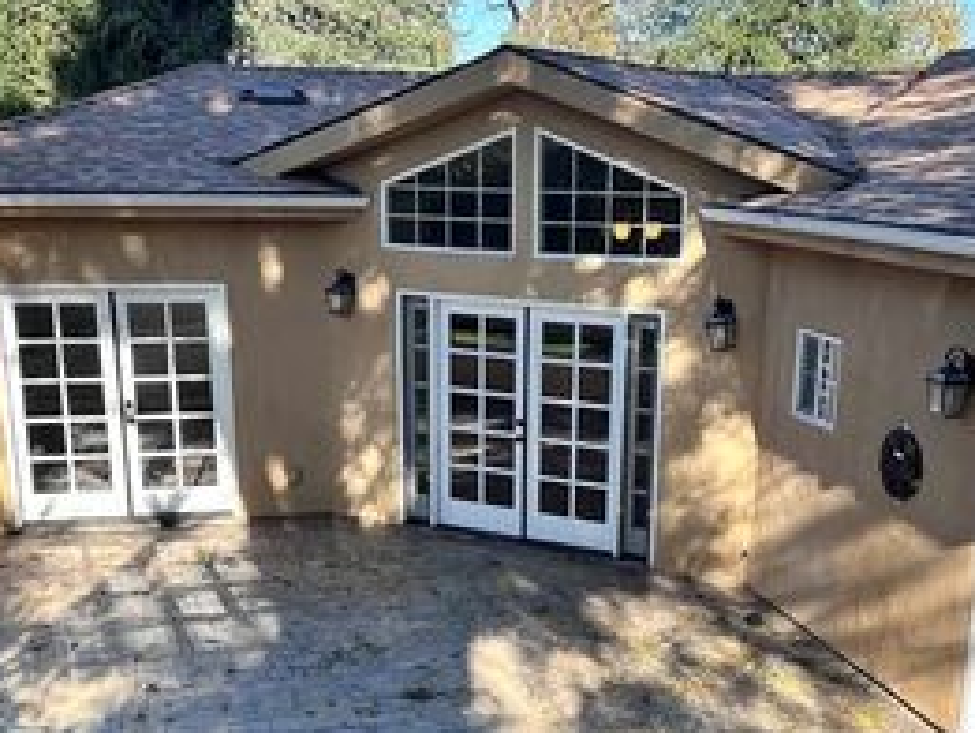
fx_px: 1296
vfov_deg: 31.0
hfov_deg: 41.2
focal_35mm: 46
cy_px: 544
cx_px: 534
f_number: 1.78
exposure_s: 1/935
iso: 80
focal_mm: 6.86
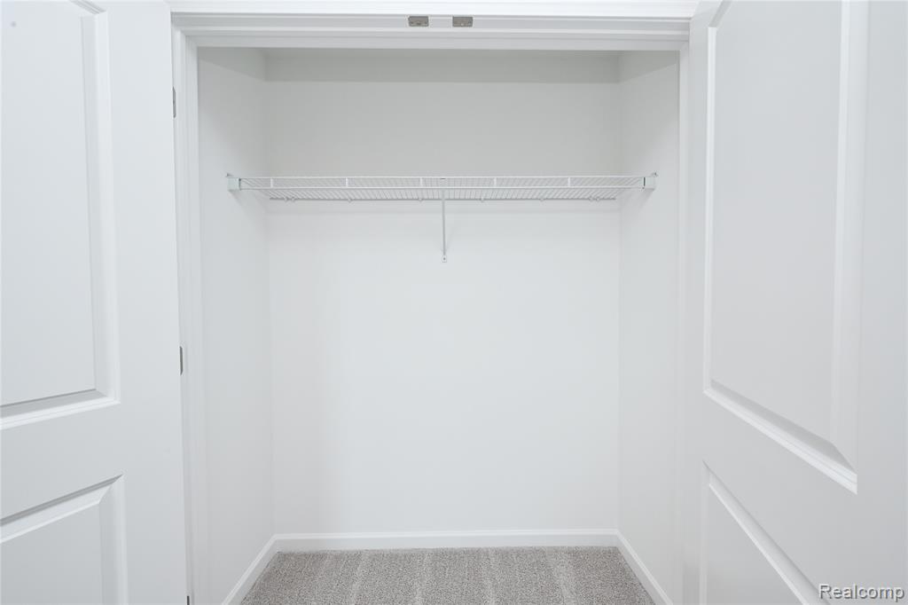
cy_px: 302
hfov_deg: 104.3
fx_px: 353
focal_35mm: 14
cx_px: 454
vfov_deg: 81.2
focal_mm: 14
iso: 800
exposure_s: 1/60
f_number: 11
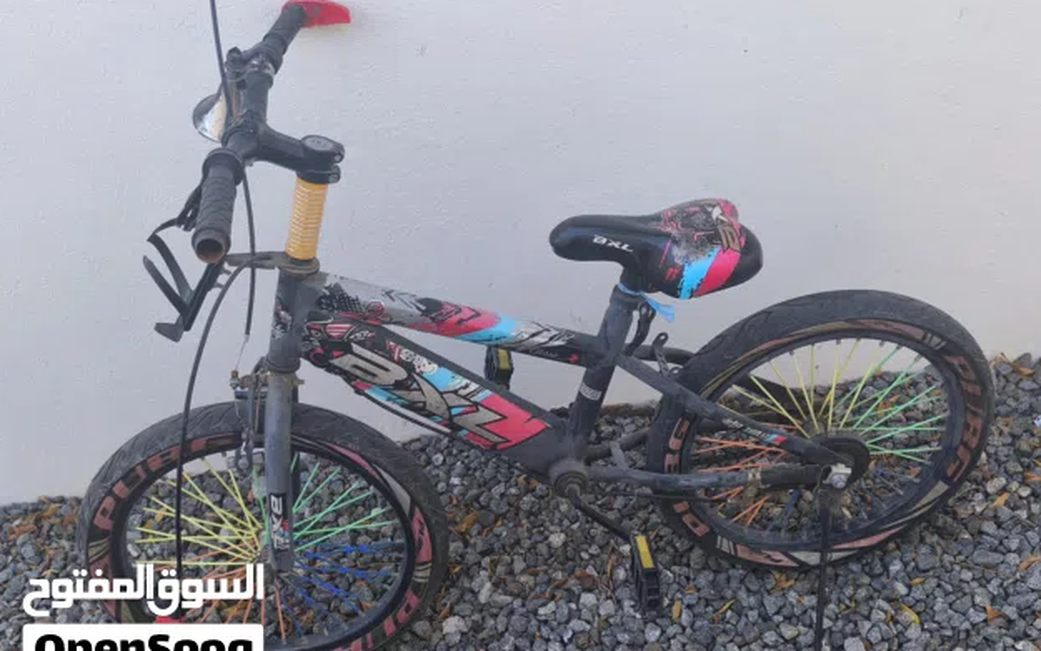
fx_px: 1078
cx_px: 515
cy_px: 323
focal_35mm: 38
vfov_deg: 33.6
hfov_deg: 51.5
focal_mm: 6.57
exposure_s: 1/179
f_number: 1.6
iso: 50
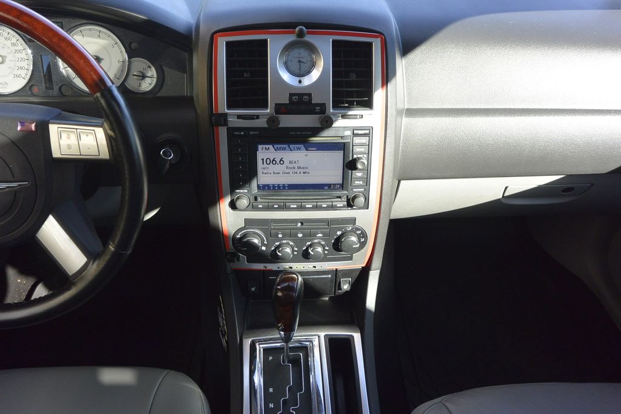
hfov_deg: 63.7
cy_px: 207
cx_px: 310
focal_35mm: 29
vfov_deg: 45.0
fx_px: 500
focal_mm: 11
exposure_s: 1/250
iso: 180
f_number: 3.5
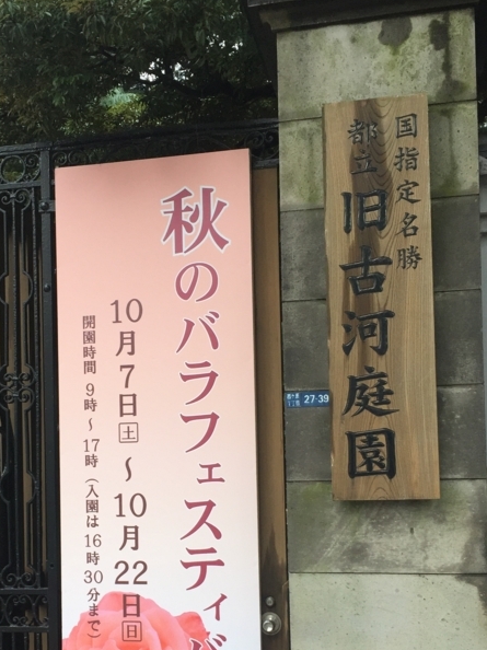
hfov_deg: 28.9
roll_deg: +1.4
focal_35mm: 50
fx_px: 939
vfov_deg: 37.7
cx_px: 156
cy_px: 445
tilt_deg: +3.2
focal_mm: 4.15
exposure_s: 1/120
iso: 50
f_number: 2.2
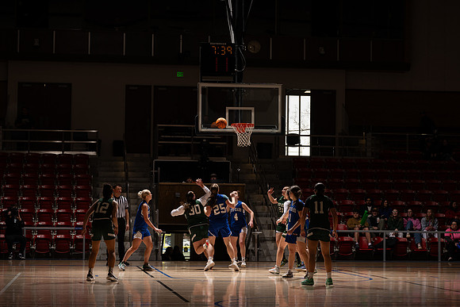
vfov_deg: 14.0
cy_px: 153
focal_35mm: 98
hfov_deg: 20.8
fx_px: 1253
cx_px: 269
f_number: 5
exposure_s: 1/125
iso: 100
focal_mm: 65
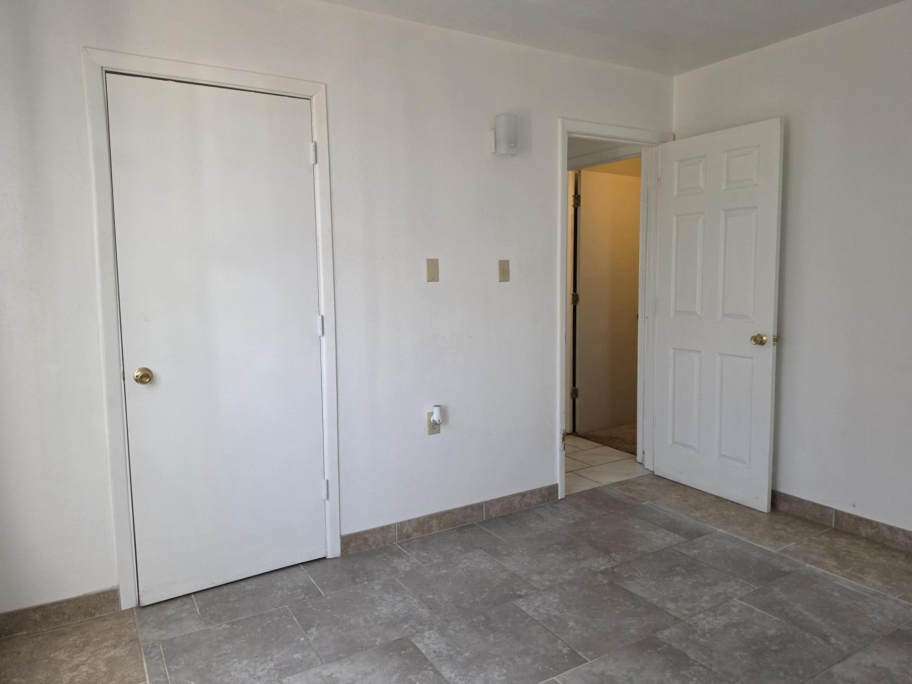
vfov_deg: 58.9
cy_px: 342
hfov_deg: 73.9
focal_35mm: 23
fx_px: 606
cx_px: 456
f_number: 1.4
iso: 250
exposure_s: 1/240
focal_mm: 6.5
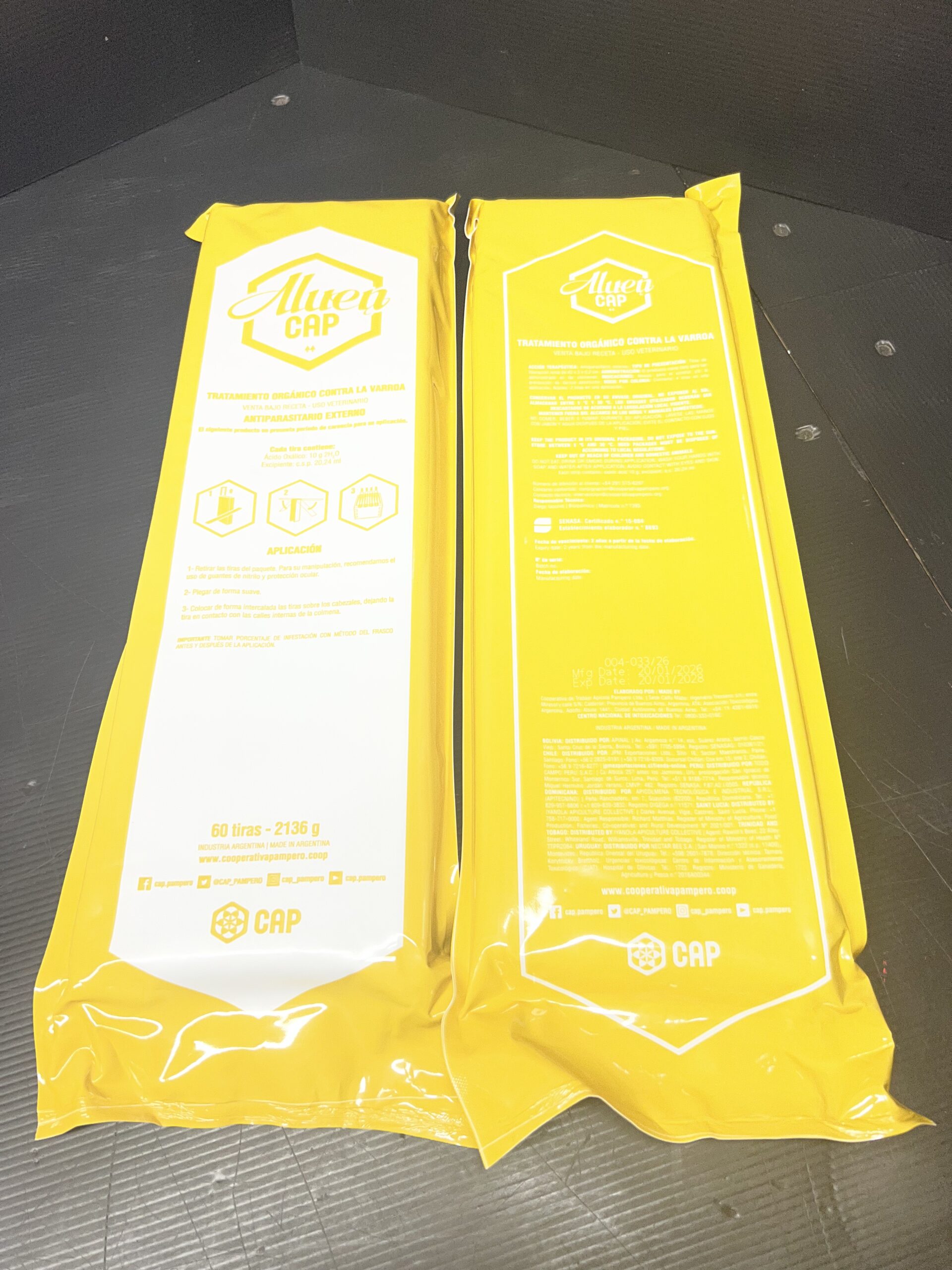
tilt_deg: -61.2
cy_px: 635
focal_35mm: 26
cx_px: 476
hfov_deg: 53.1
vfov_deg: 67.3
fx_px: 953
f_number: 1.5
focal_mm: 5.7
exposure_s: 1/100
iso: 80
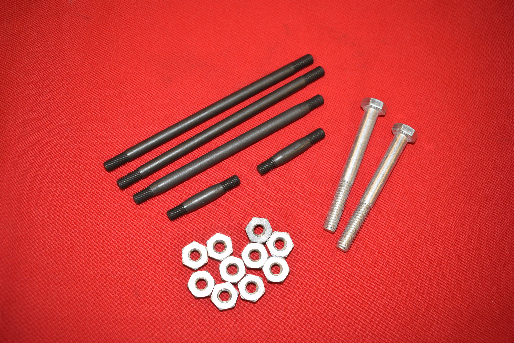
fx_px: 578
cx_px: 257
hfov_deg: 47.9
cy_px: 172
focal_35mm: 40
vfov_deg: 33.0
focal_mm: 27
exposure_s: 1/125
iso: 400
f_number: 5
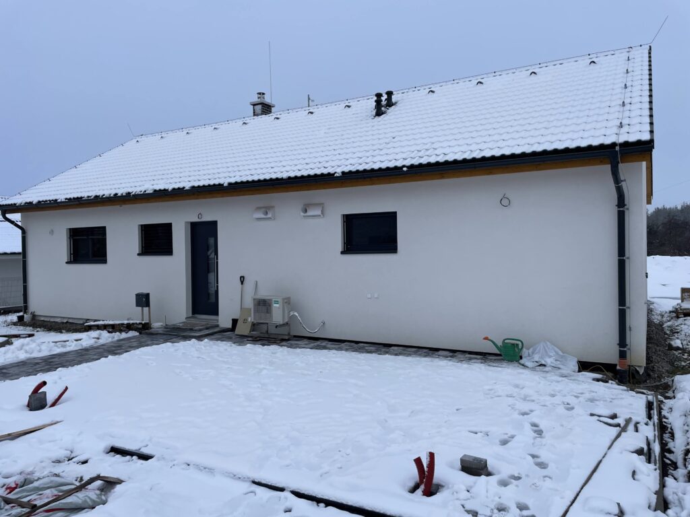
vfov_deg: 53.1
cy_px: 258
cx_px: 345
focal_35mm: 26
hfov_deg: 67.3
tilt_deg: -0.6
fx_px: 518
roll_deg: +2.8
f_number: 1.6
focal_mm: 4.2
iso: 32
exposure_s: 1/1435
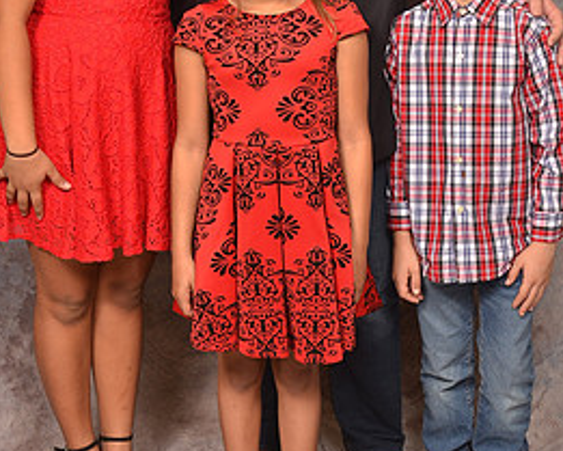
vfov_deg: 20.1
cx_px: 252
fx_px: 1250
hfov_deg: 25.4
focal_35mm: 75
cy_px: 69
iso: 200
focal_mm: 24
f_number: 5.6
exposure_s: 1/60
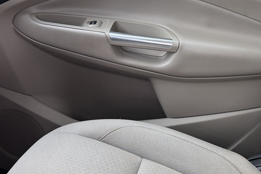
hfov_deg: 29.6
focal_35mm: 67
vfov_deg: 20.3
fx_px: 486
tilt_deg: -25.5
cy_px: 66
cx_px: 193
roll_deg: -7.0
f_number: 1.78
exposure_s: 1/192
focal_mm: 6.76
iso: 100
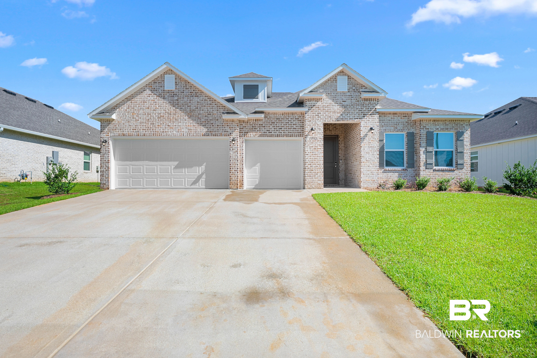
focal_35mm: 18
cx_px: 268
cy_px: 179
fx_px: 268
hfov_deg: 90.0
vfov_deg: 67.4
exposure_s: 1/200
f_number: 11
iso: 400
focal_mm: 18
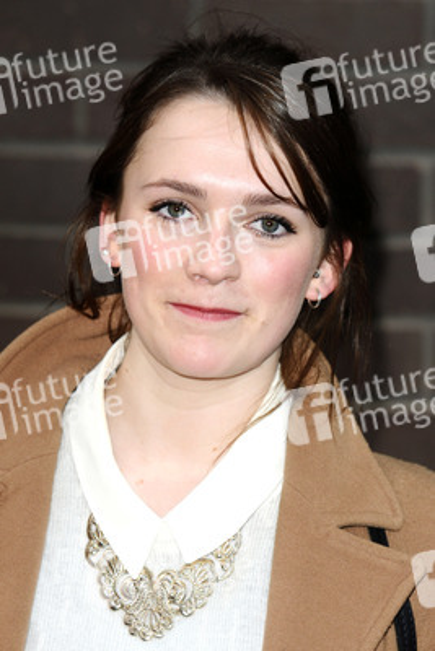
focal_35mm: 218
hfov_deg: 6.3
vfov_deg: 9.5
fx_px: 3938
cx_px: 218
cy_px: 326
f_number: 4.5
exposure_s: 1/200
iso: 320
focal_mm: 145
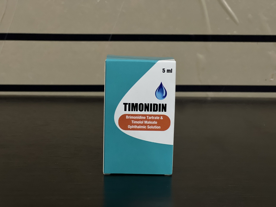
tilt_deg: -9.0
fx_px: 614
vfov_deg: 19.1
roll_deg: -1.1
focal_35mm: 77
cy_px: 104
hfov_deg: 25.3
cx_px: 138
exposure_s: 1/40
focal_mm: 9
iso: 400
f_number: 2.8
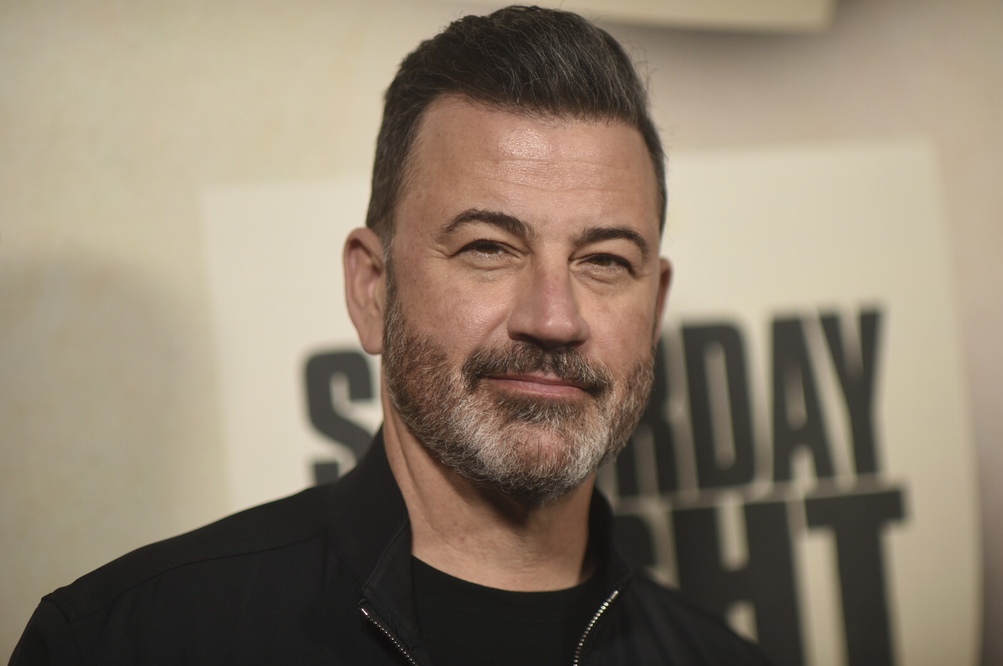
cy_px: 333
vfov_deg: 10.1
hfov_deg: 15.2
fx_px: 3757
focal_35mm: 135
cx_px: 502
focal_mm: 135
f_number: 2
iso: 800
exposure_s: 1/640
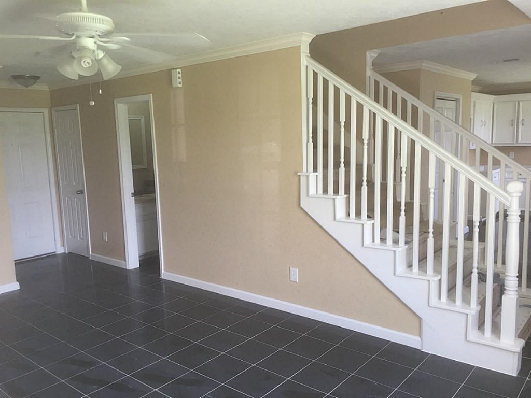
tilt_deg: -6.1
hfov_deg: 61.7
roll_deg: +2.1
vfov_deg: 48.2
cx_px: 266
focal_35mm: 29
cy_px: 199
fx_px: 445
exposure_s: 1/60
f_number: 2.2
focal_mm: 4.15
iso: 40
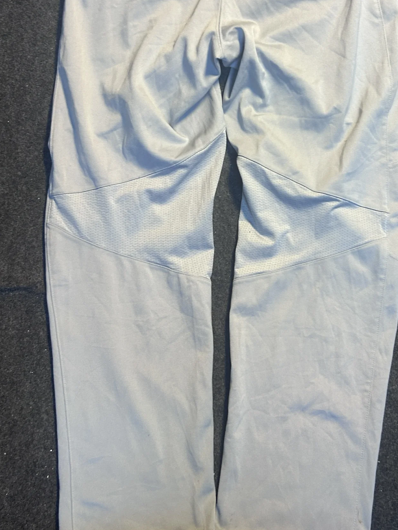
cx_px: 239
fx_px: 613
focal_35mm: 40
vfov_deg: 46.3
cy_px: 192
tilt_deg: -58.6
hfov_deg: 35.8
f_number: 1.5
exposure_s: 1/50
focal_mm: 5.7
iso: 125
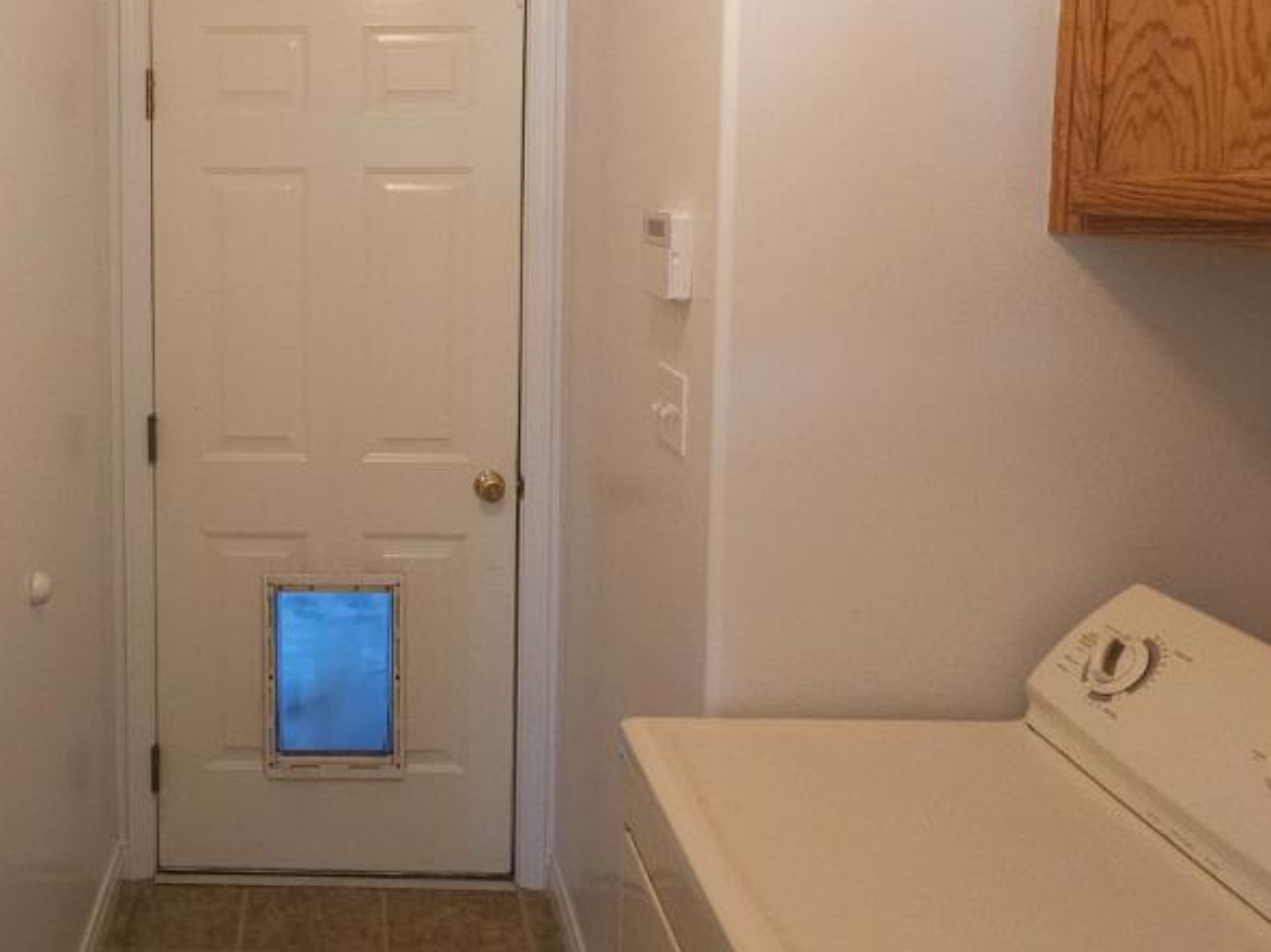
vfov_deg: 42.3
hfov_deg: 52.5
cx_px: 292
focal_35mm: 33
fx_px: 1211
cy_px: 306
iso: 125
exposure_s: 1/20
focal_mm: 2.2
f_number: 2.2
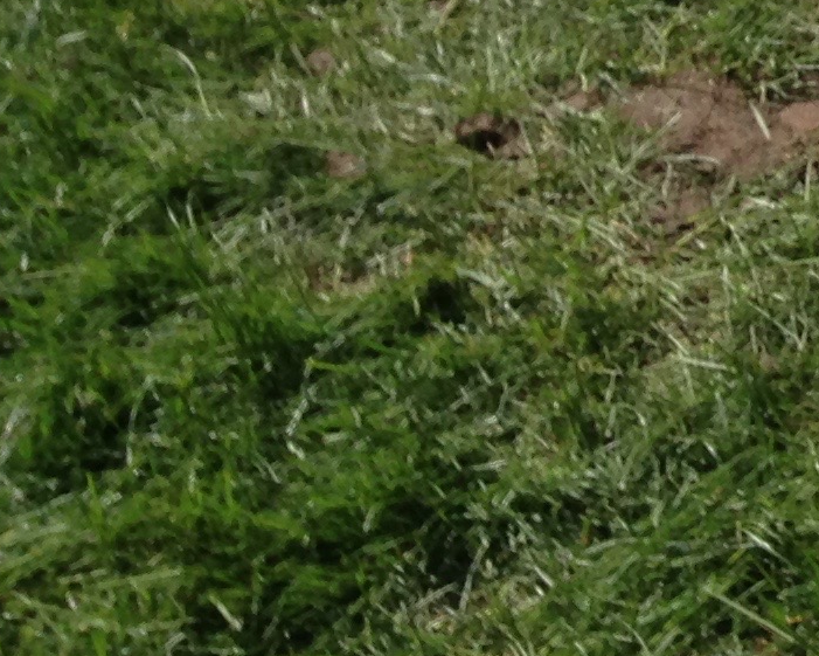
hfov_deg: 11.4
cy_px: -566
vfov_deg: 9.7
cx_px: 1702
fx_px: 3636
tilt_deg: -26.7
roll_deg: -1.3
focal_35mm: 150
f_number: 2.4
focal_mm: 4.12
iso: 50
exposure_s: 1/1130
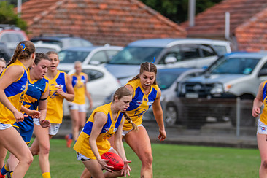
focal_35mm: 658
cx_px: 231
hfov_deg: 3.1
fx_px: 4880
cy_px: 161
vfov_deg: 2.1
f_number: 6.3
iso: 800
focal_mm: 300
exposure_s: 1/1600
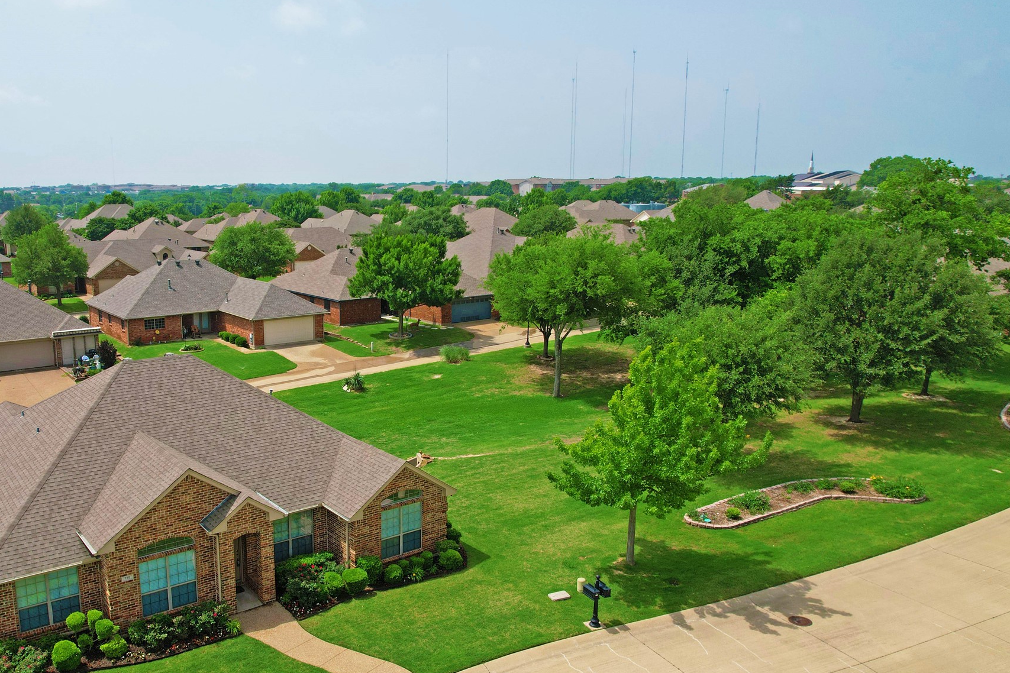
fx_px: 785
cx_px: 375
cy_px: 355
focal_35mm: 28
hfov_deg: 64.5
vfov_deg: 46.4
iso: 110
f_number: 2.8
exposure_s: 1/2500
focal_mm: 8.38
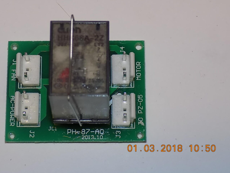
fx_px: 804
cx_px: 87
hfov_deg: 16.3
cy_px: 66
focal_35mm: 121
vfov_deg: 12.2
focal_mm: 17.2
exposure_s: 1/30
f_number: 4.6
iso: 200
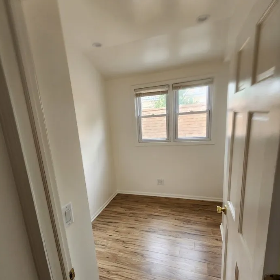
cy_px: 158
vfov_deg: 80.3
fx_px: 165
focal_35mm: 18
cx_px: 128
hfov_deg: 80.6
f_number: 2.2
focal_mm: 2.2
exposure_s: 1/60
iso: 100
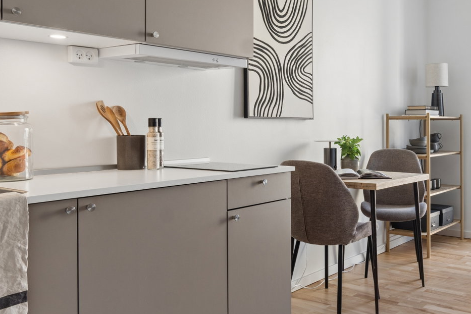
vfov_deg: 36.9
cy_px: 161
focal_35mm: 36
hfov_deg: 51.0
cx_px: 350
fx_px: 471
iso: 200
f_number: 8
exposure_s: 1/25
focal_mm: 14
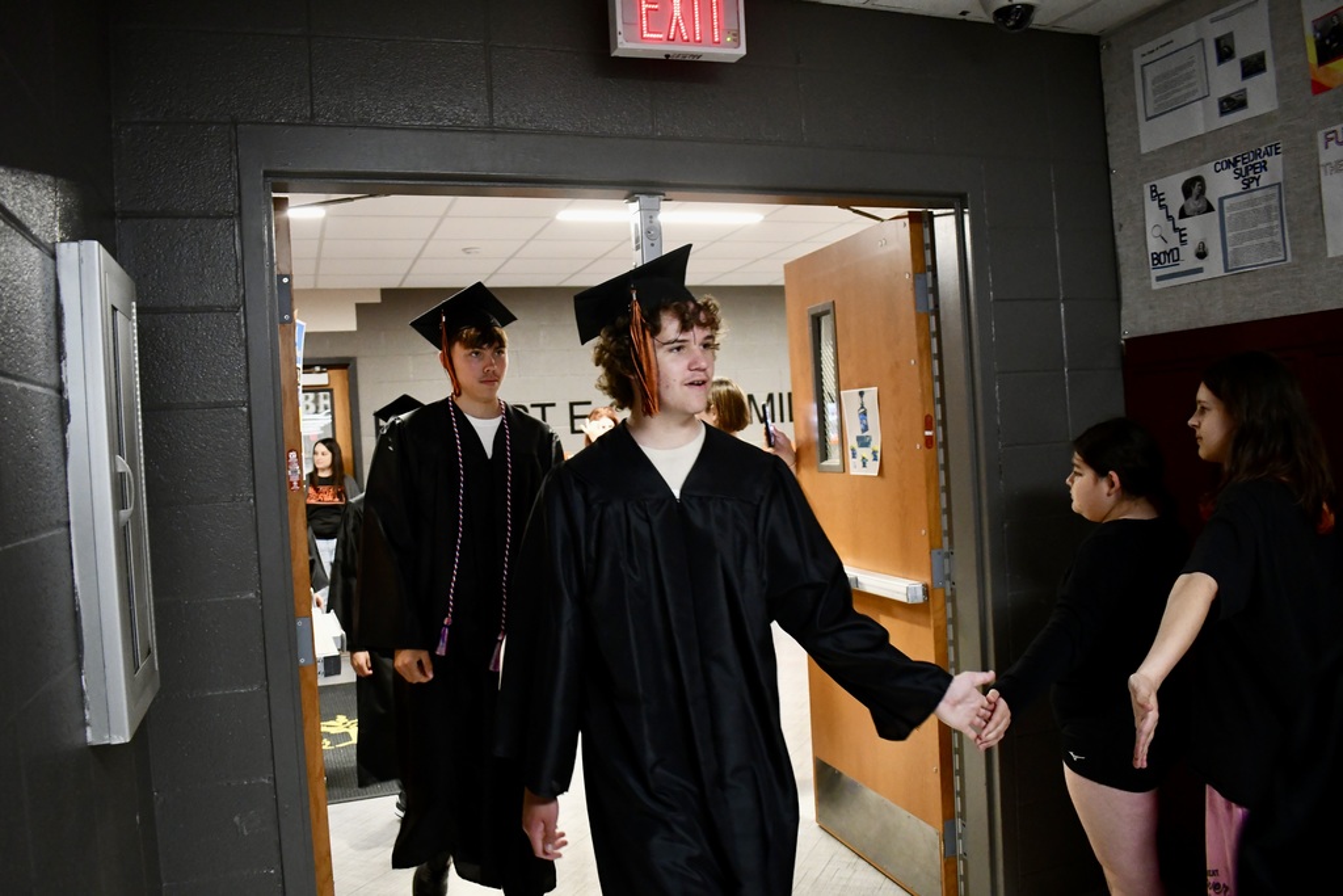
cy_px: 448
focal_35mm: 27
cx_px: 672
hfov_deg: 67.4
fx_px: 1007
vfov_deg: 47.9
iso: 3200
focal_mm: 18
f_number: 3.5
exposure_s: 1/80
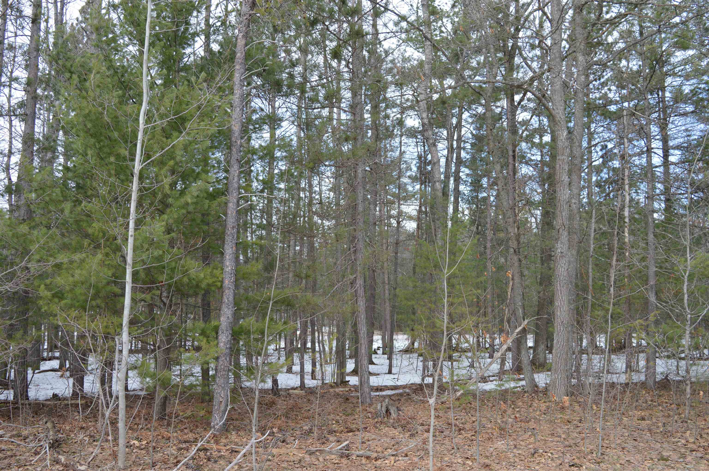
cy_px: 236
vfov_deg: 38.3
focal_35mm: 34
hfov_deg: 55.2
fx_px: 679
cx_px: 354
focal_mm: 23
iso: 100
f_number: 5.6
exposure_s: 1/125
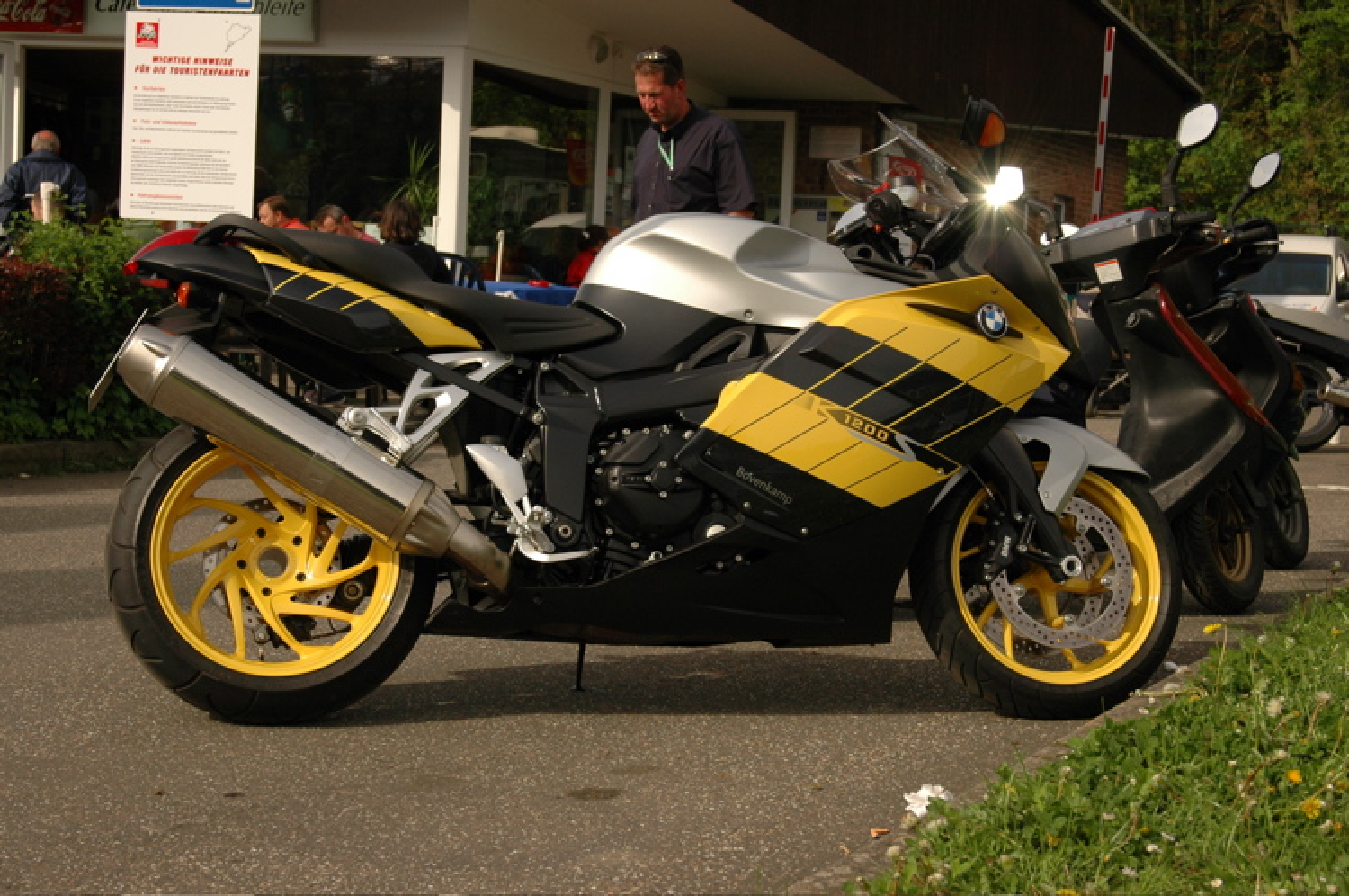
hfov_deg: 31.9
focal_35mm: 63
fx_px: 2358
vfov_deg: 21.5
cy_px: 448
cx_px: 674
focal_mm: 42
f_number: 7.1
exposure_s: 1/640
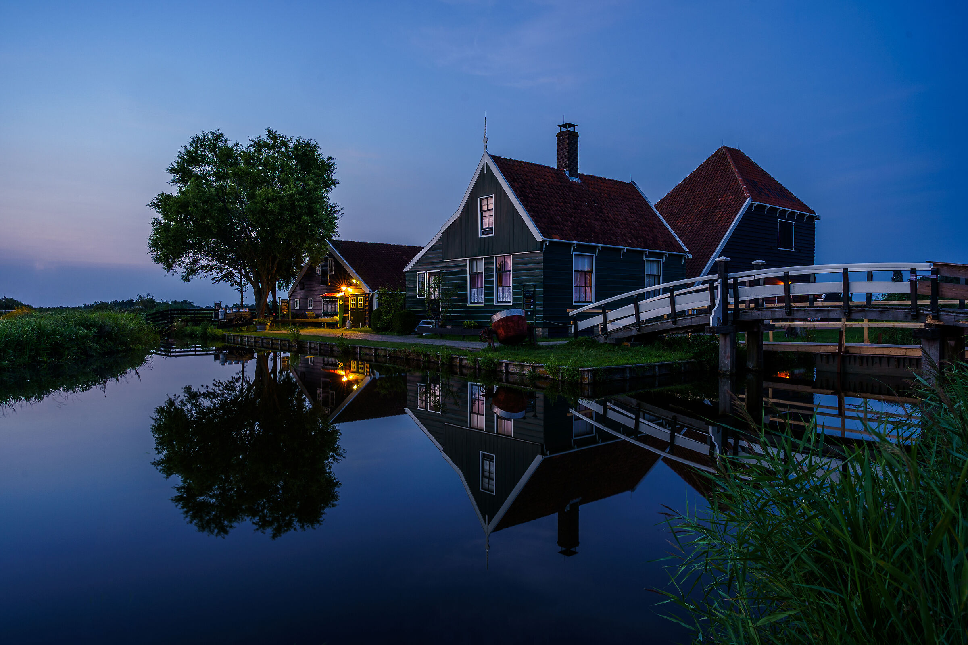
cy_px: 322
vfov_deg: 53.1
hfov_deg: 73.7
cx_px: 484
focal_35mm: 24
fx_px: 645
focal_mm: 24
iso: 64
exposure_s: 5
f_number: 10
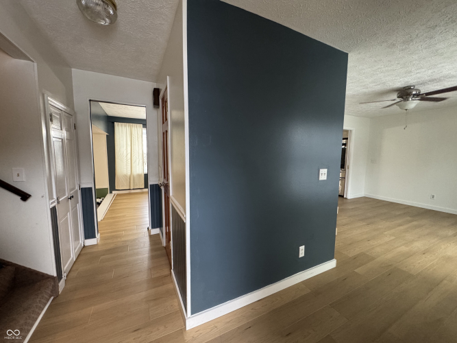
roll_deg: -0.6
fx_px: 185
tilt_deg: -6.6
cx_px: 228
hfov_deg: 102.1
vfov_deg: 85.7
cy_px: 172
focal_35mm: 14
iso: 500
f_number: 2.2
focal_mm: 2.22
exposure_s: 1/60
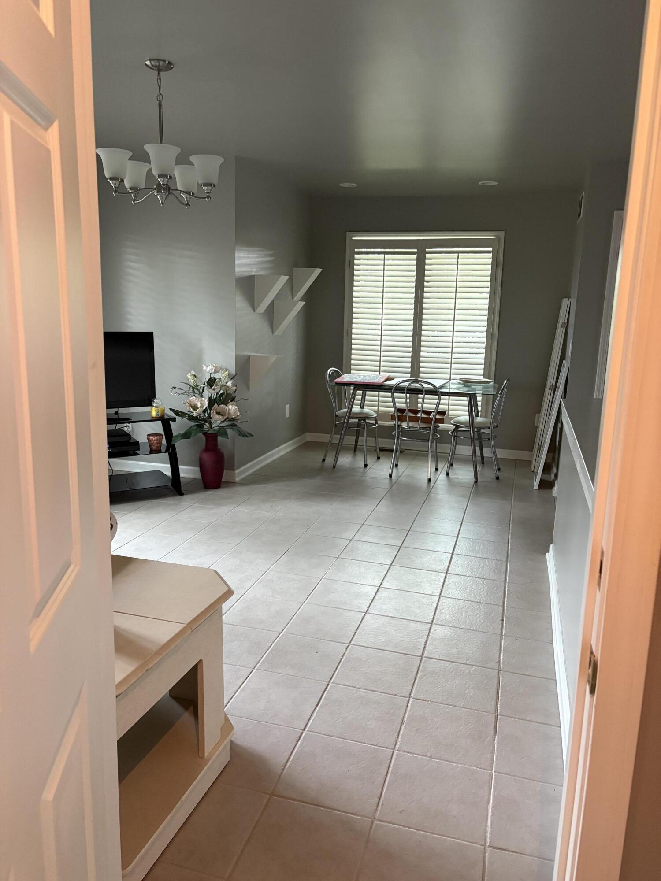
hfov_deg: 53.1
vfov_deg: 67.3
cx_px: 330
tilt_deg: -10.1
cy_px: 440
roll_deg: -2.2
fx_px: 662
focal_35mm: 26
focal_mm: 5.96
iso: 400
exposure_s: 1/40
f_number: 1.6
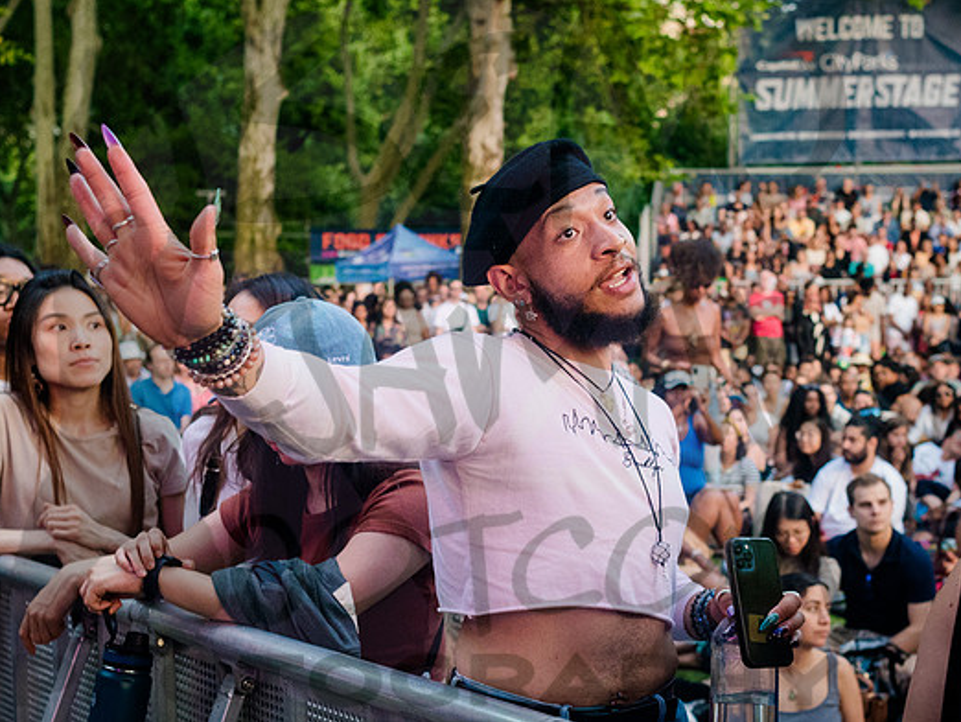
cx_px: 590
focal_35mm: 59
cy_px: 483
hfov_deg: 32.6
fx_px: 1639
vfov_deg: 24.7
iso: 4000
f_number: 4
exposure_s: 1/400
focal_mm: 35
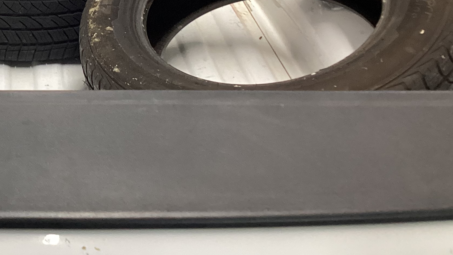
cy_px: -10
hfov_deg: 30.0
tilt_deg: -28.4
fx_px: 793
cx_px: 16
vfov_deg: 17.8
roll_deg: -1.2
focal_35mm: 66
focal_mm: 3.3
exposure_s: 1/50
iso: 125
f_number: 2.4
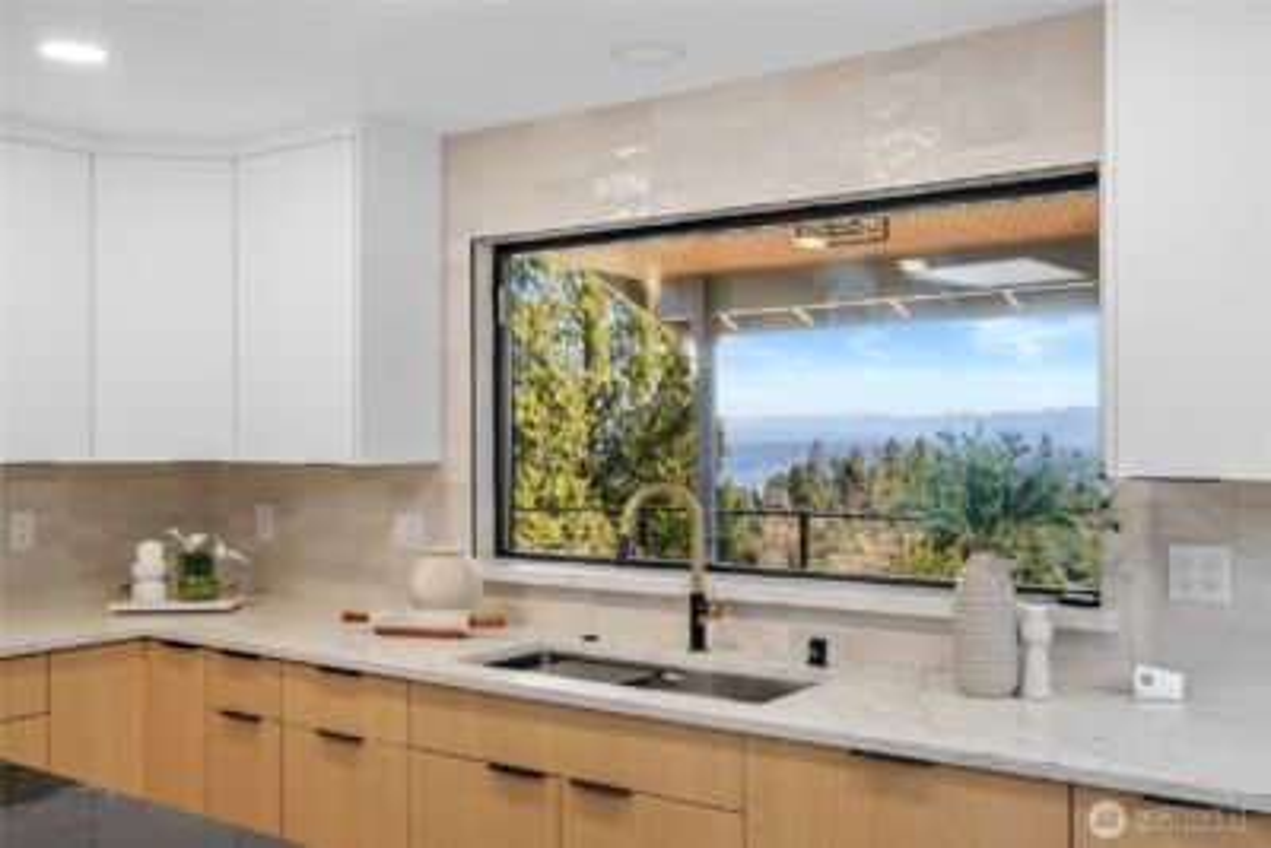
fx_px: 1236
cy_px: 424
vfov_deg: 37.9
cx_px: 636
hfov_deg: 54.4
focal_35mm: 35
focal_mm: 35
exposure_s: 1/2.5
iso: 100
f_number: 11
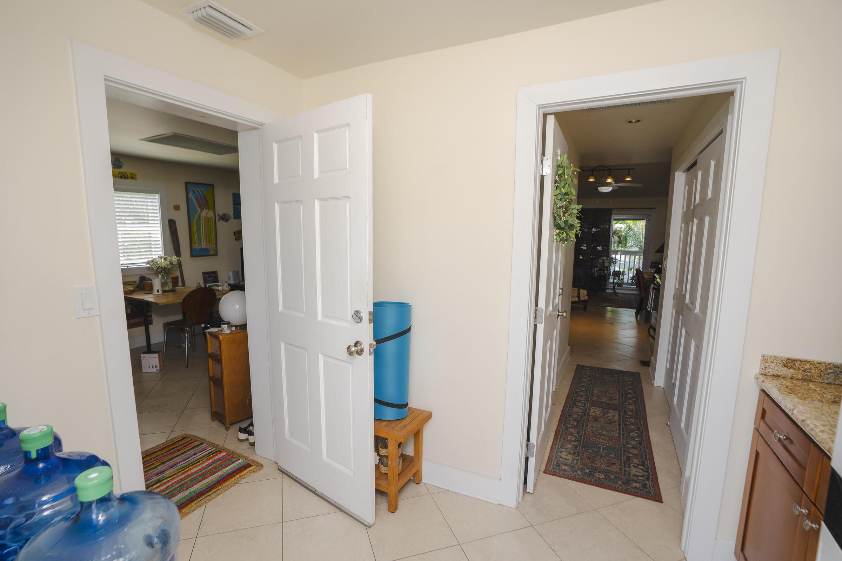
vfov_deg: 73.7
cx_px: 421
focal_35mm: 16
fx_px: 374
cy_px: 280
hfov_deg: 96.7
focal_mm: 16
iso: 800
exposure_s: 1/200
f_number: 5
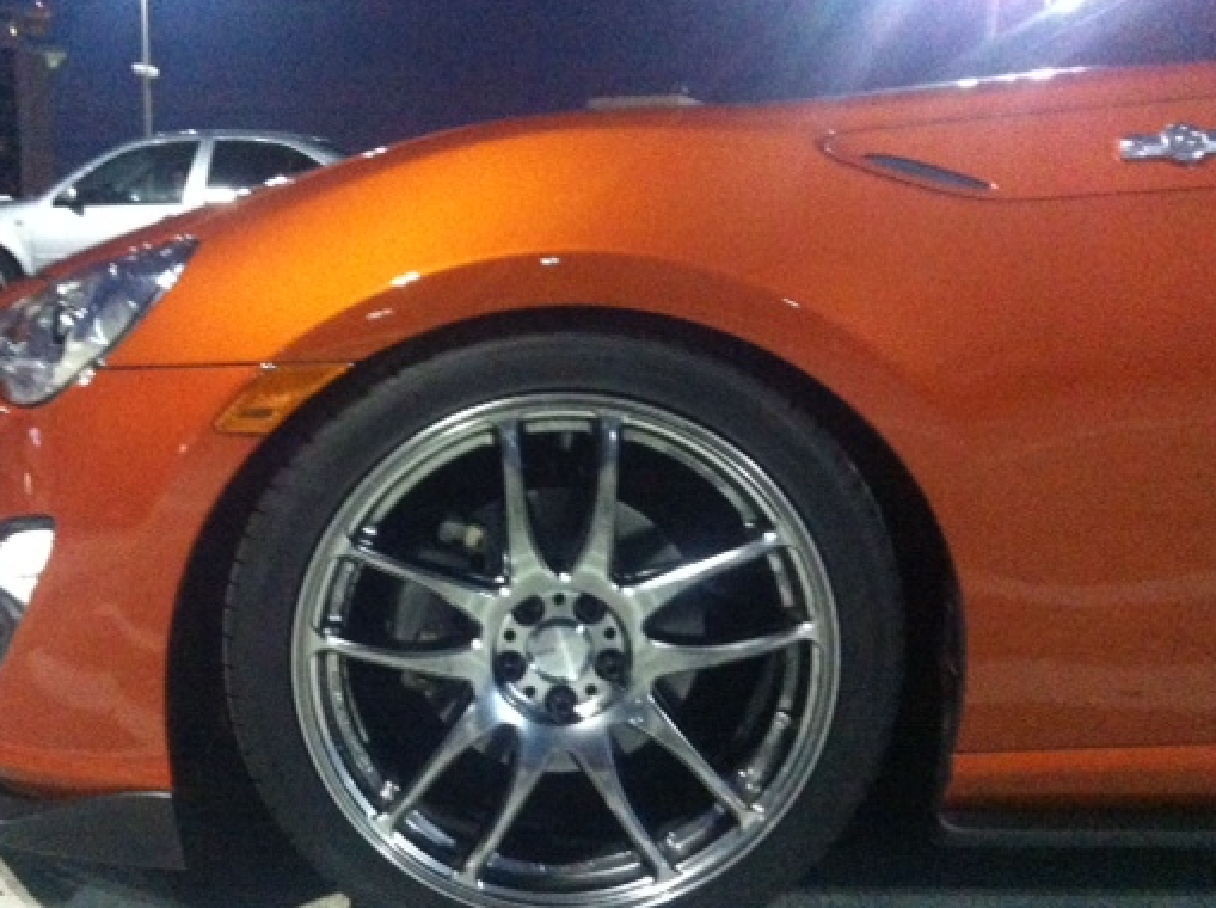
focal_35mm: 44
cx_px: 461
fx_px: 1543
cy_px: 521
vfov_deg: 32.7
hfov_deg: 42.7
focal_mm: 3.85
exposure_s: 1/15
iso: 1000
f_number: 2.8
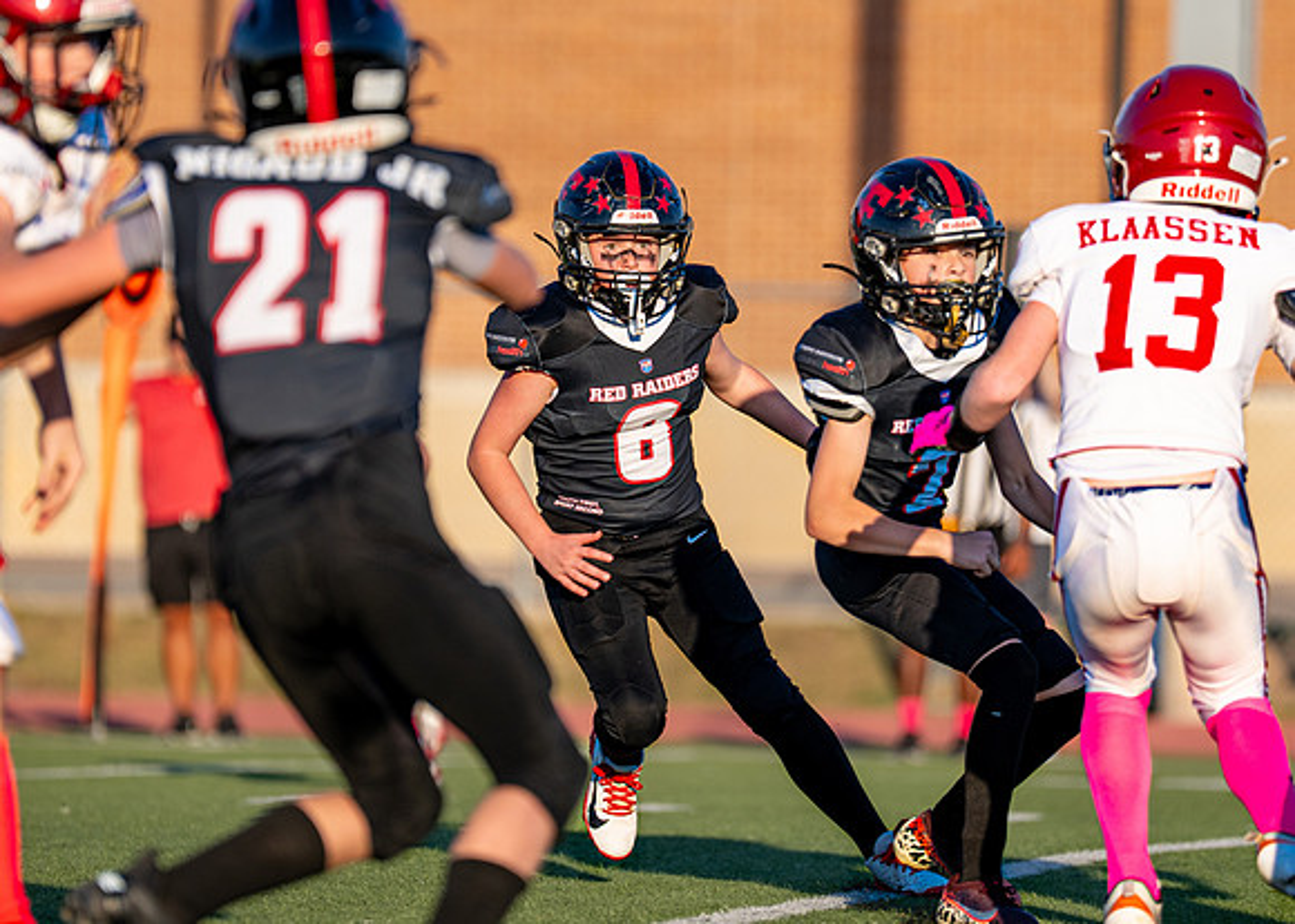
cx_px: 595
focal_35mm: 354
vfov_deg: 4.1
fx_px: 13031
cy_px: 366
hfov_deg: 5.7
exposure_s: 1/1600
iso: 100
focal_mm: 200
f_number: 2.8
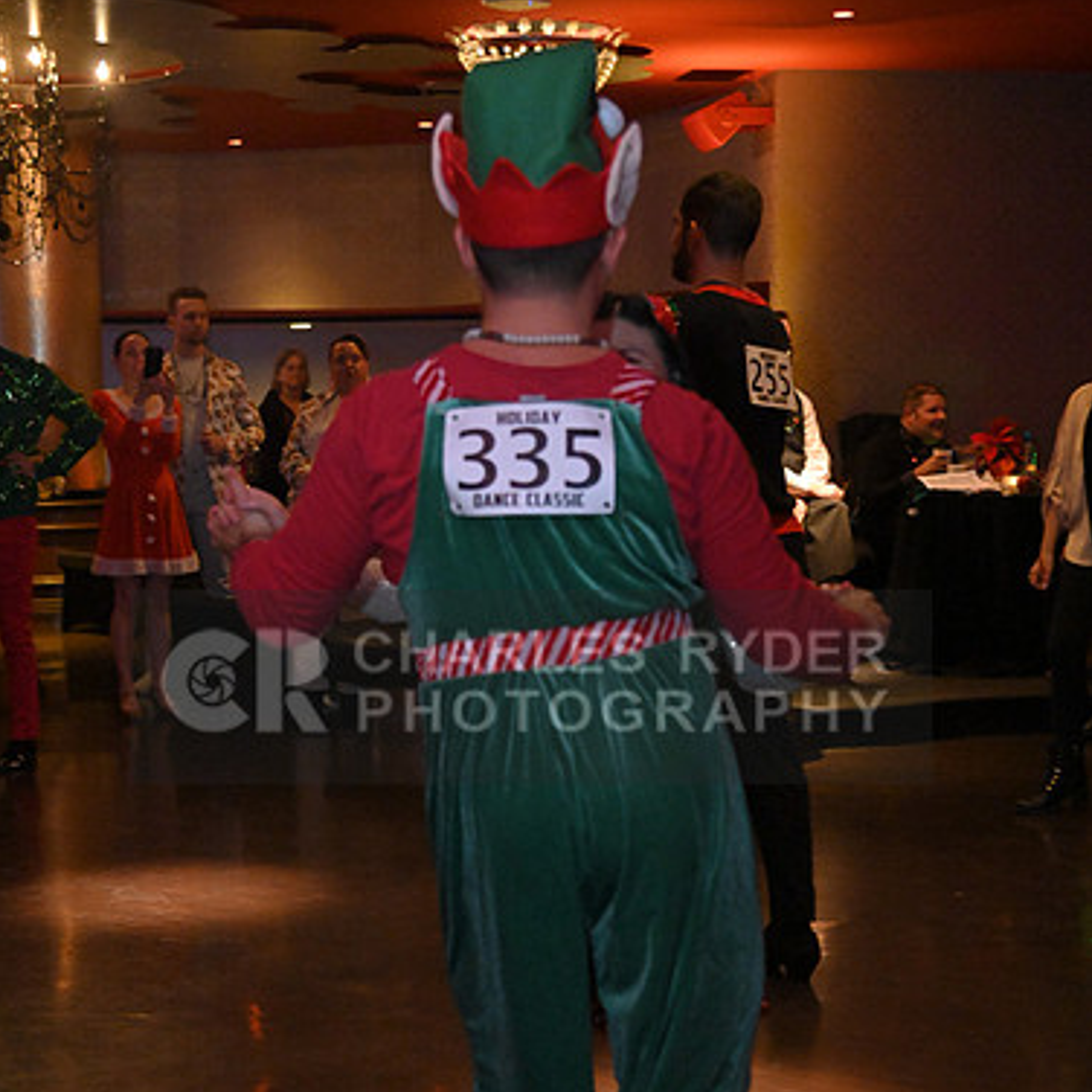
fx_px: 2248
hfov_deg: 27.3
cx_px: 533
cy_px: 688
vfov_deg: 27.2
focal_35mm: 63
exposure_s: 1/160
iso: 6400
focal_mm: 48
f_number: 4
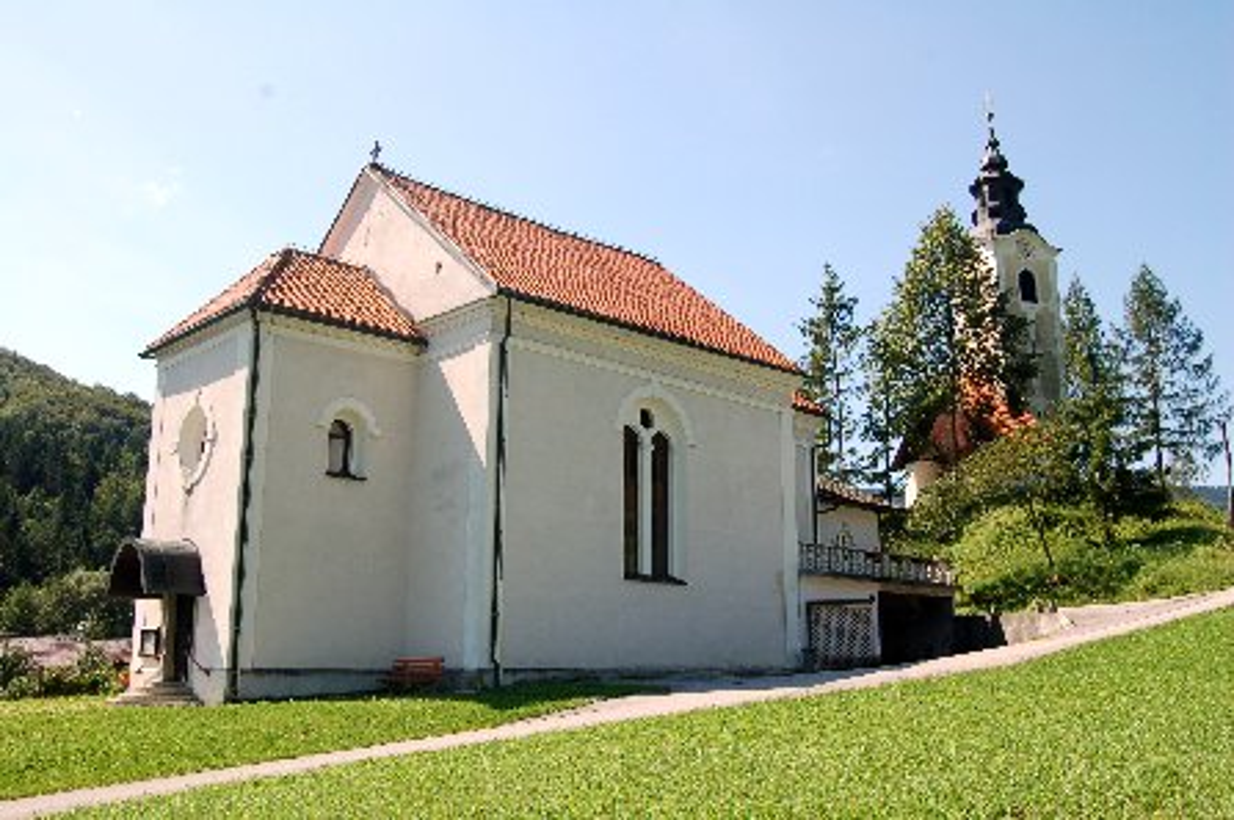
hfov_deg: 53.2
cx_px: 617
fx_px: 1233
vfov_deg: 36.8
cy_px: 410
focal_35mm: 36
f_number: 8
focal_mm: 24
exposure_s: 1/250
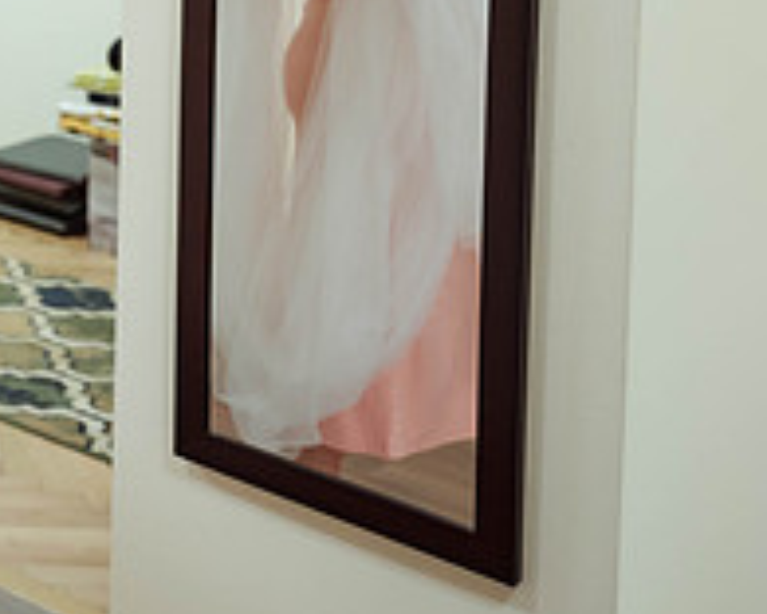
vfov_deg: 17.7
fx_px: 1839
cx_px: -422
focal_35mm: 81
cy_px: -192
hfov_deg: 20.0
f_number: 2.8
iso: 2500
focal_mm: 24
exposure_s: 1/200
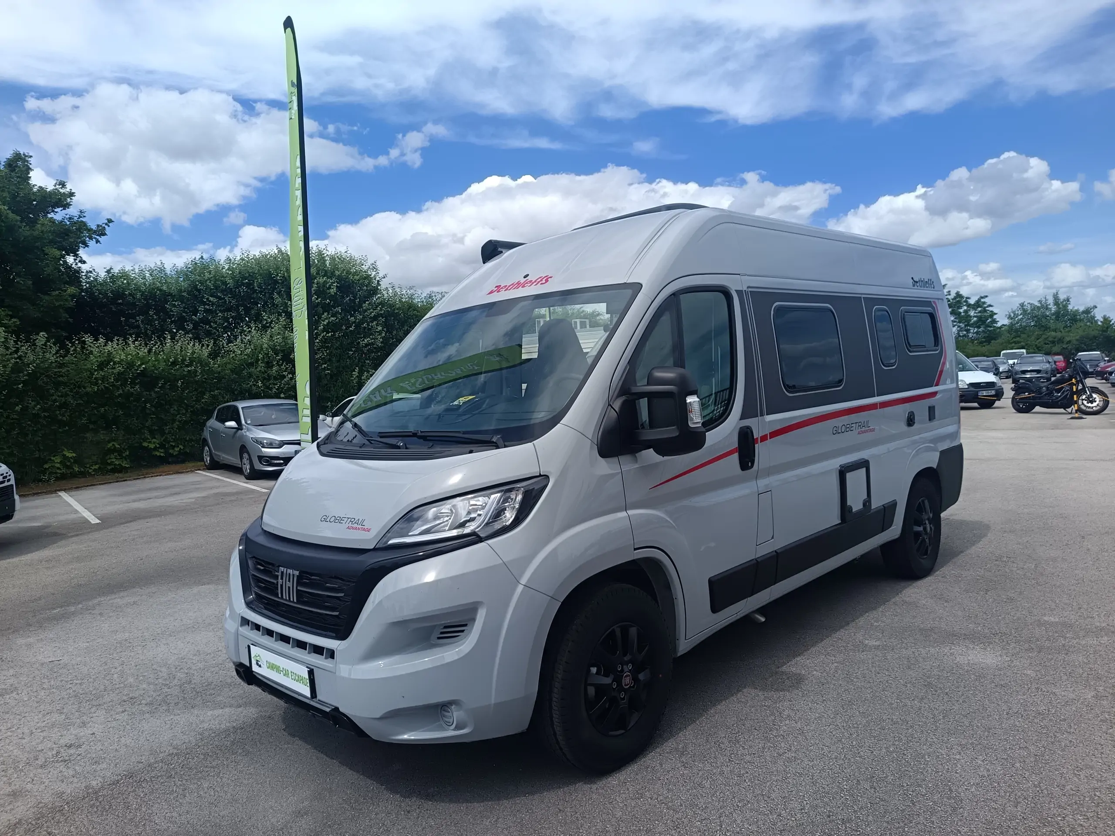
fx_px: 773
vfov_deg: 56.8
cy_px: 418
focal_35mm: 24
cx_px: 558
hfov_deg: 71.6
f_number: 1.75
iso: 101
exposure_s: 1/506
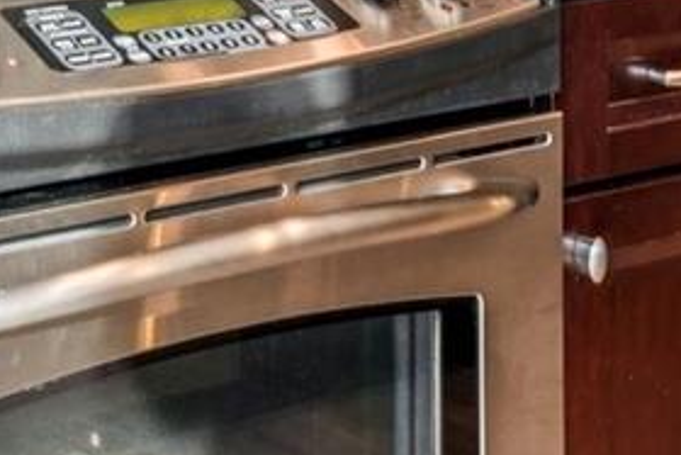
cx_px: -126
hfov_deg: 16.6
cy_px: -393
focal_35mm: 118
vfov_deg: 10.8
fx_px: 2242
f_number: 9
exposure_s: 1/6
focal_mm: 16.2
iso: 100
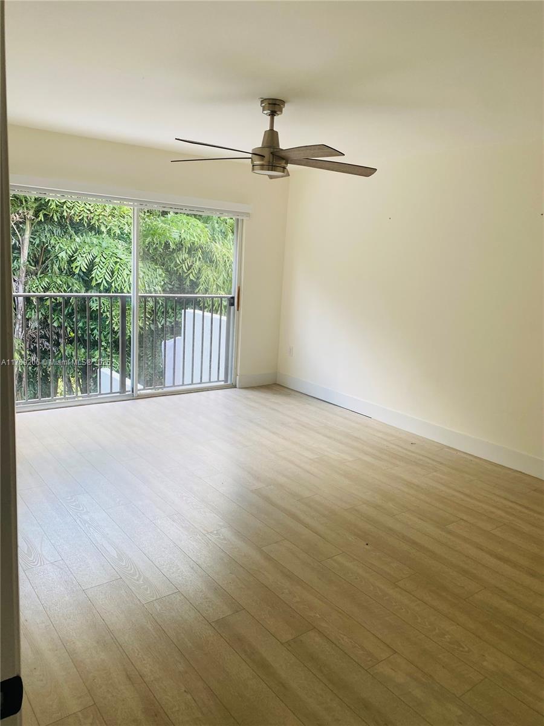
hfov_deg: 53.1
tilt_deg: -8.9
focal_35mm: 26
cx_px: 272
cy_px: 363
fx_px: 545
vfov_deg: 67.3
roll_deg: -2.9
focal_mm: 4.25
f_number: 1.8
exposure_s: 1/122
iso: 64
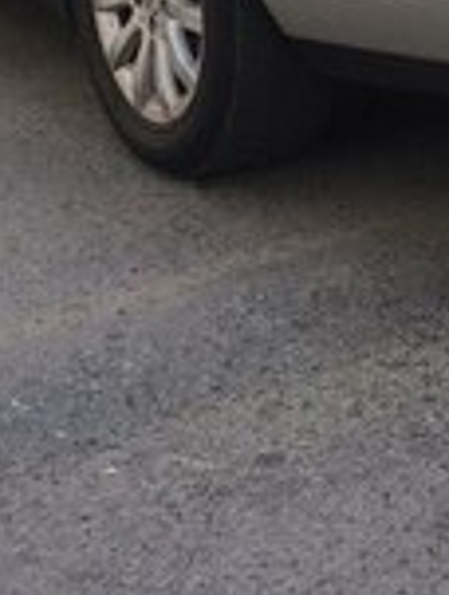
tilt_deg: -11.3
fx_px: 1636
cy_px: -114
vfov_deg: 19.4
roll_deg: +5.0
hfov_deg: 15.1
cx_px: 528
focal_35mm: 95
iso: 32
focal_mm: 4.15
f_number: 2.2
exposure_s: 1/805
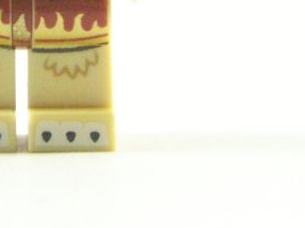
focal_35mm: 246
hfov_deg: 8.0
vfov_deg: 5.9
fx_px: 2167
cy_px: -163
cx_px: 29
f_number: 4
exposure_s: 1/60
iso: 400
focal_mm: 11.5
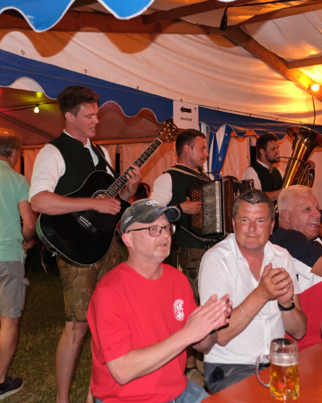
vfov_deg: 42.9
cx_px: 202
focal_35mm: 43
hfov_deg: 34.7
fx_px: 512
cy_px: 198
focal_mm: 20
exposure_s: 1/60
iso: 3200
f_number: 2.8
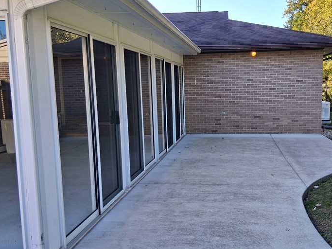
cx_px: 205
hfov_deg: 47.5
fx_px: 374
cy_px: 131
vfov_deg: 36.8
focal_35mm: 39
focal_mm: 3.98
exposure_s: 1/138
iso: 25
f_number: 1.8
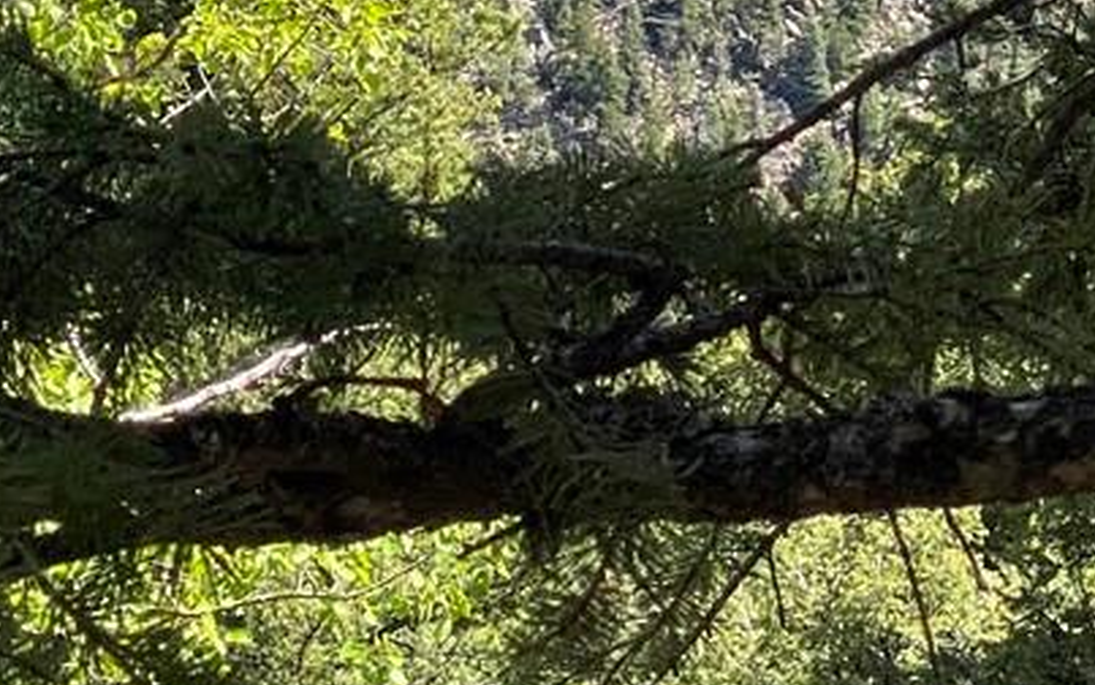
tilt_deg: +2.9
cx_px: 500
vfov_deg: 5.9
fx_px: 6536
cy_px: -296
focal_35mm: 219
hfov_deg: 9.6
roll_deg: -2.0
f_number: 2
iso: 20
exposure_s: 1/1370
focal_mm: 6
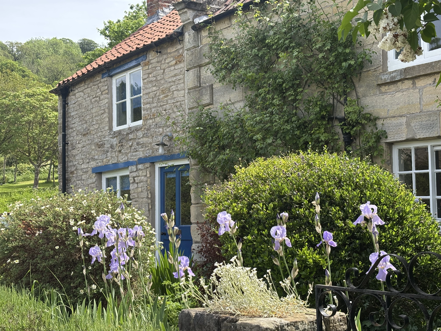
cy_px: 166
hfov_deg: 36.8
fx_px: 662
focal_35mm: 52
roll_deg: +0.3
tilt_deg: +4.1
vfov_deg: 28.0
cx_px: 220
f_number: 1.6
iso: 32
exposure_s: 1/722
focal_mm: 5.96
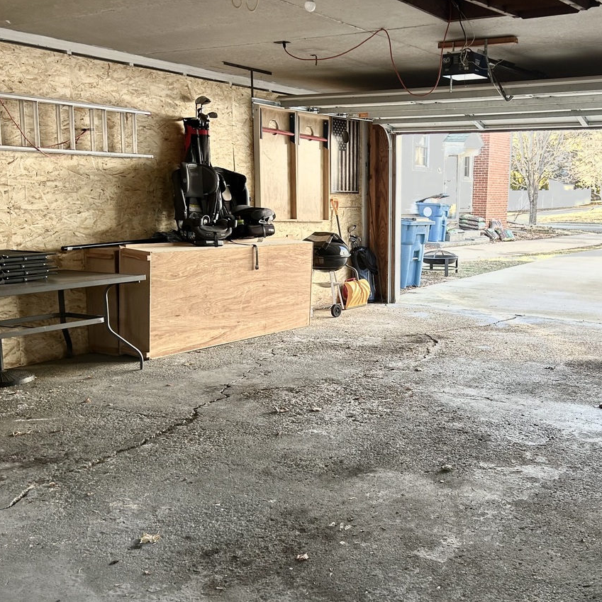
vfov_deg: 42.8
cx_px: 401
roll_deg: -0.7
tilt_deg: -9.5
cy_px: 318
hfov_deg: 42.3
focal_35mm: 39
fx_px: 767
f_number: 1.5
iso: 64
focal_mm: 5.7
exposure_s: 1/121
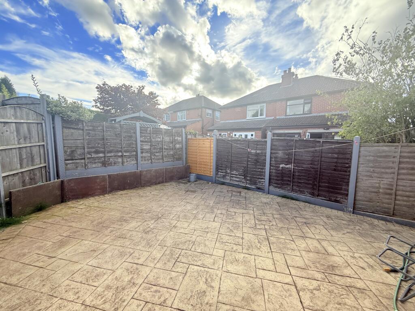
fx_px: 168
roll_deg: -1.1
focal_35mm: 14
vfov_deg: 85.7
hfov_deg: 102.1
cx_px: 208
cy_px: 156
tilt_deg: -5.4
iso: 64
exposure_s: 1/416
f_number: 2.2
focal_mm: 2.22
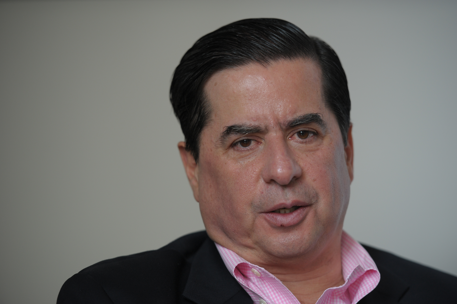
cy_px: 152
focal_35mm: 175
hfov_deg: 11.8
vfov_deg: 7.8
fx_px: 2220
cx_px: 228
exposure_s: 1/320
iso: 640
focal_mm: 175
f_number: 2.8
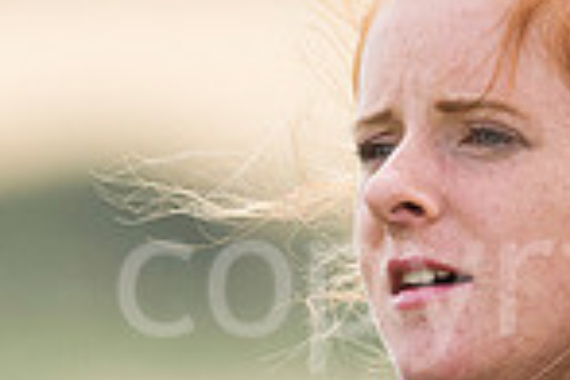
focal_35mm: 1180
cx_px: 624
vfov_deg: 1.2
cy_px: 523
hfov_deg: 1.7
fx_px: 18682
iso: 800
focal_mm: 300
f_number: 6.3
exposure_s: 1/2000
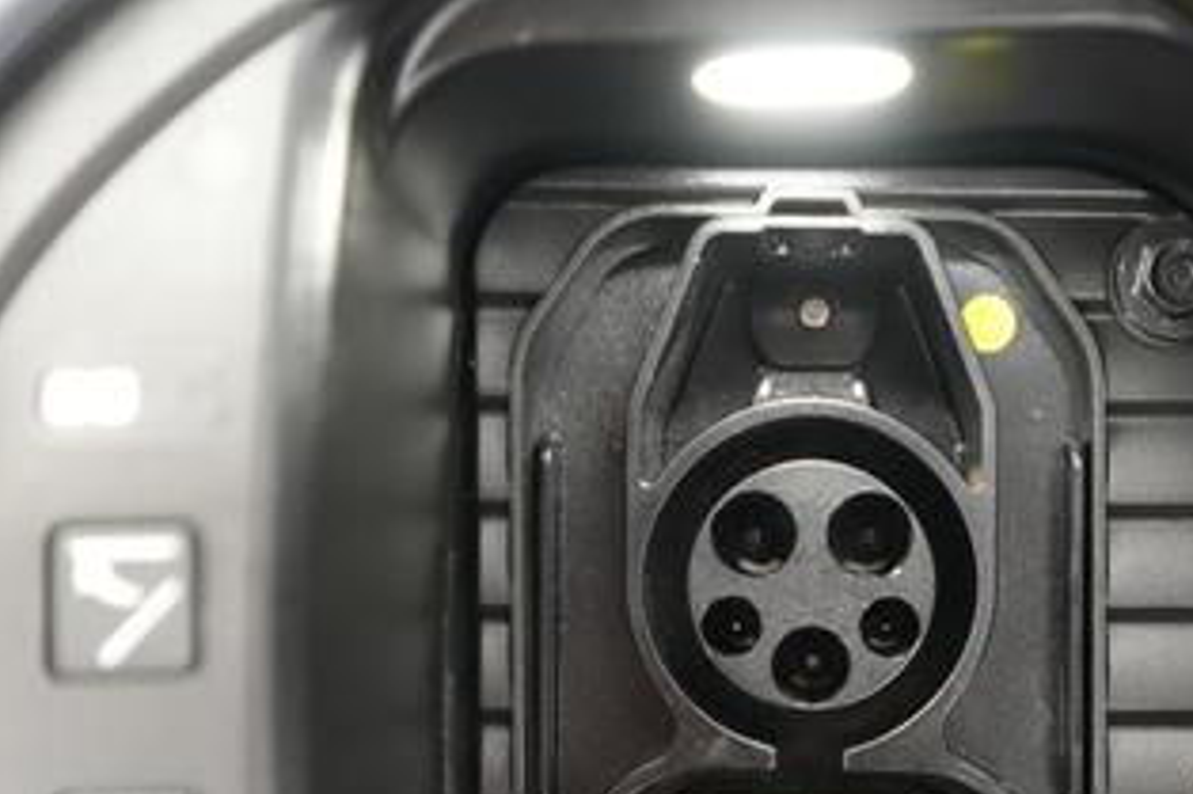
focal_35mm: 57
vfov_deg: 23.5
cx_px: 813
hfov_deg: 34.7
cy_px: 593
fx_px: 1888
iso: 10000
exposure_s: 1/60
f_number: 2.8
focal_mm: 28
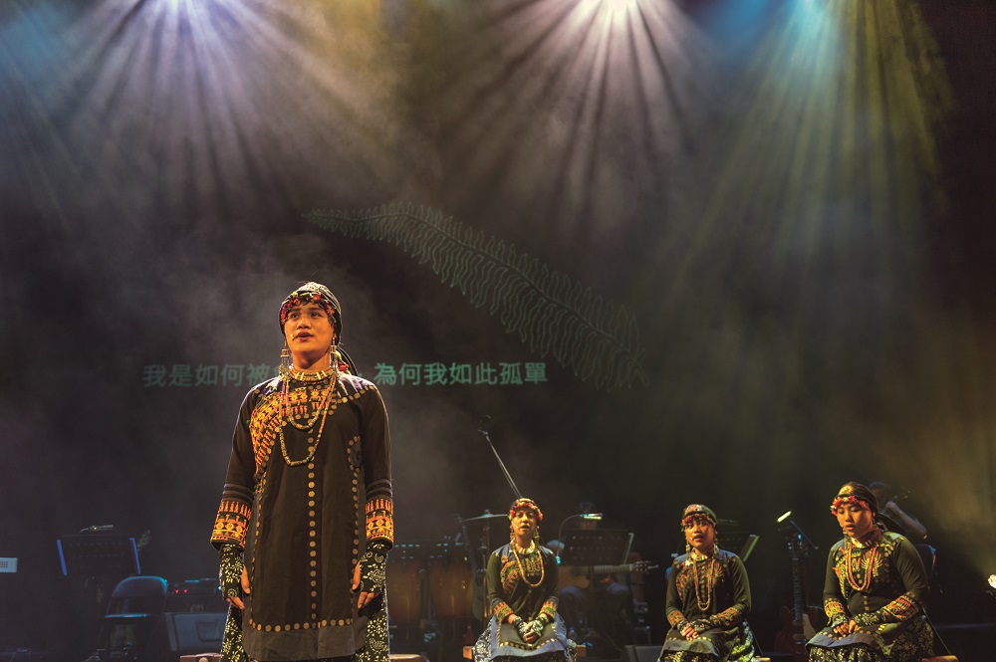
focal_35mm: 35
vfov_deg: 37.8
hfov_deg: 54.5
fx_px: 968
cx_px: 498
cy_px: 331
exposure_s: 1/100
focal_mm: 35
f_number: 2.8
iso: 640
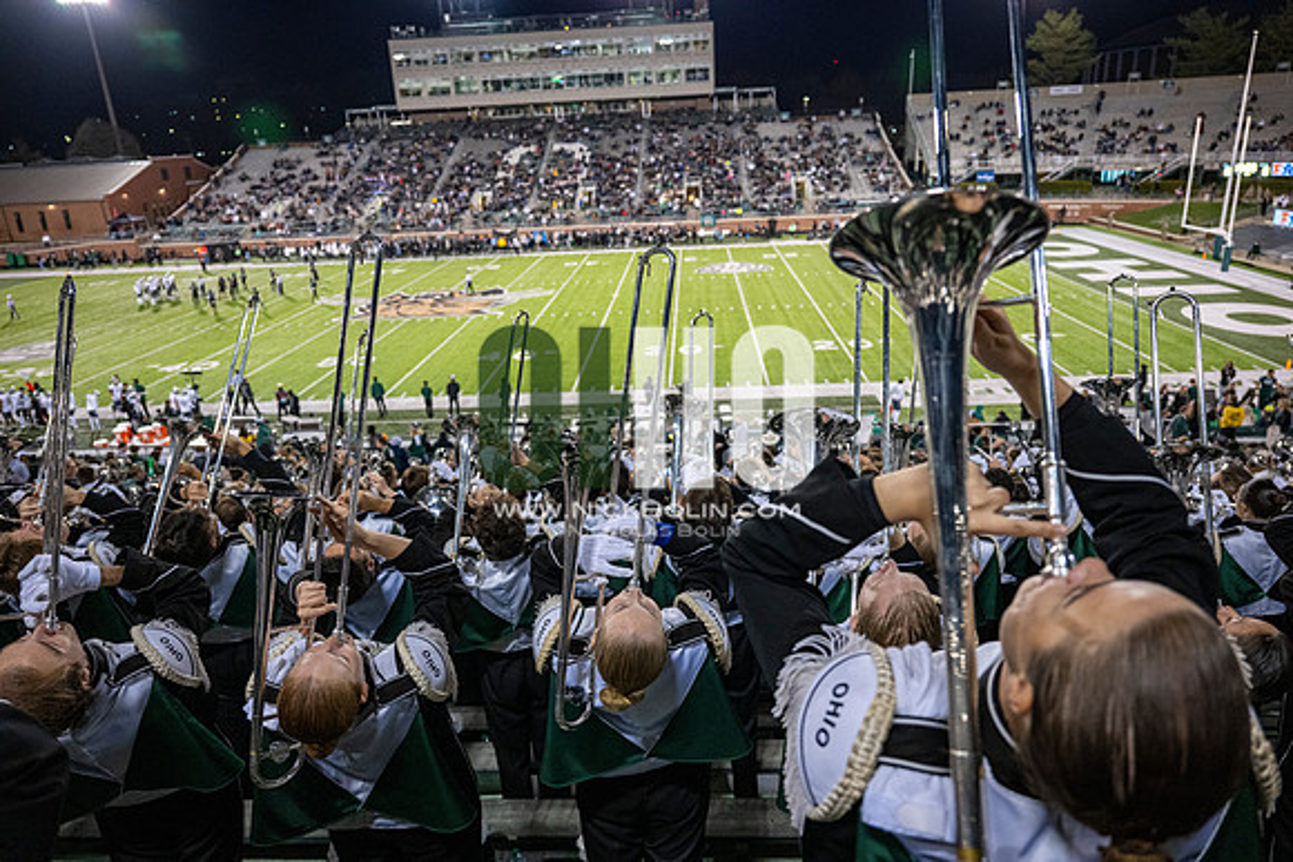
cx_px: 646
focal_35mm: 24
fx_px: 862
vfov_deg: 53.2
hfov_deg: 73.7
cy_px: 431
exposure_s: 1/500
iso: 2000
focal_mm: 24
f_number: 3.2
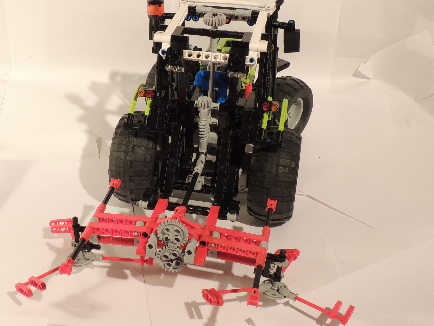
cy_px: 140
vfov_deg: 24.0
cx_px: 148
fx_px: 765
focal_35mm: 61
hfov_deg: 31.5
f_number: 5.9
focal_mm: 7.1
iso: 100
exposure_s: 1/2.5
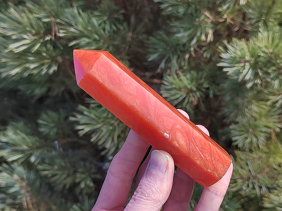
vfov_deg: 31.5
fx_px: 375
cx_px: 141
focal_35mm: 46
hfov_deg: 41.2
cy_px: 106
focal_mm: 5.52
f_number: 1.9
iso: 566
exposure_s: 1/2000
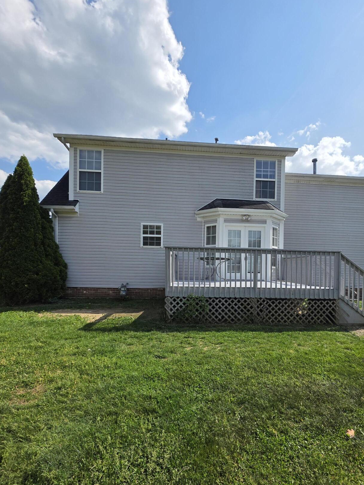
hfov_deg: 77.8
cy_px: 273
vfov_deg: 94.0
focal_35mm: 16
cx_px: 205
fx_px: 224
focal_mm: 2.2
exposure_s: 1/2327
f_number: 1.9
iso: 40
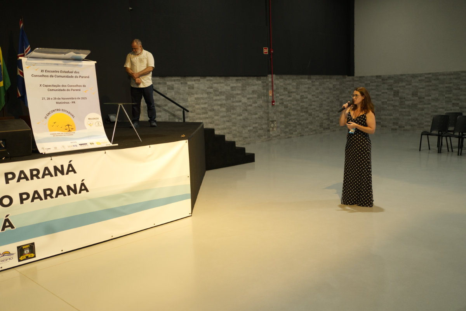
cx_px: 233
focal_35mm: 35
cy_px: 156
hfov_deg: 54.4
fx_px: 453
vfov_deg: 37.9
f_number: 2.5
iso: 2000
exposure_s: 1/100
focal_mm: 35
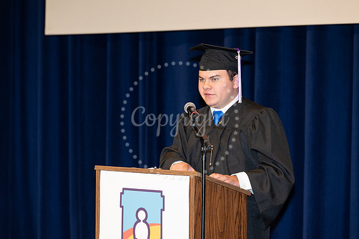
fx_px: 1995
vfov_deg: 6.9
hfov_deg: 10.3
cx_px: 180
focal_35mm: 200
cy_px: 120
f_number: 5.6
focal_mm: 200
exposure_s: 1/80
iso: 1000
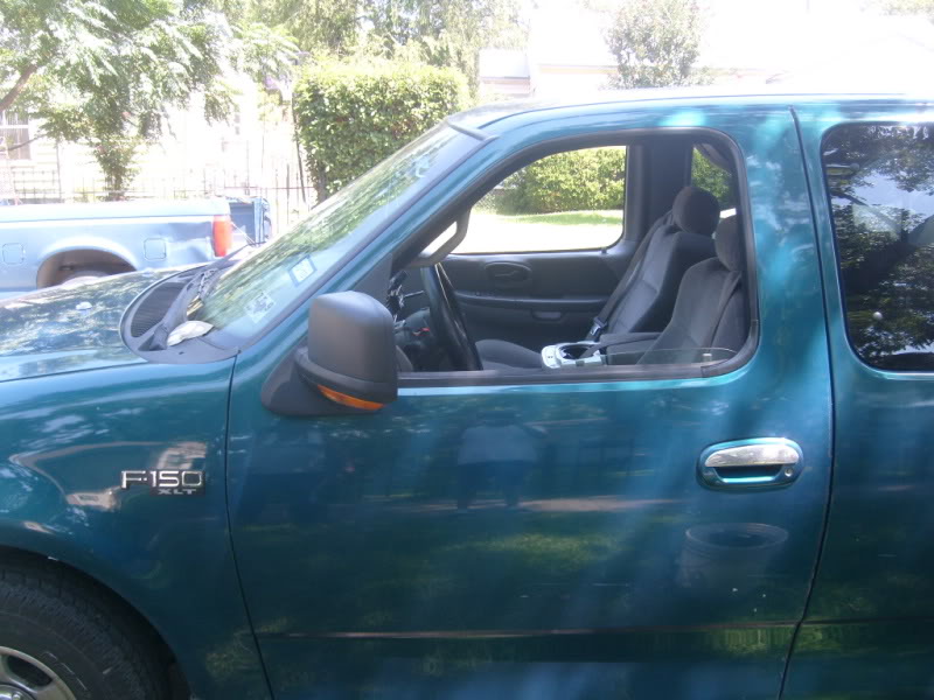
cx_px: 467
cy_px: 350
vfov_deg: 40.7
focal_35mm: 35
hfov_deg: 52.6
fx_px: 944
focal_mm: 5.8
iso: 80
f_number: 2.8
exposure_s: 1/125
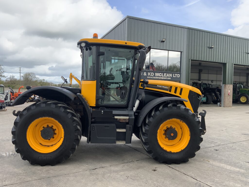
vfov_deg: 48.2
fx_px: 209
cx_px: 124
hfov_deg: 61.7
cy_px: 94
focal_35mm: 29
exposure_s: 1/486
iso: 16
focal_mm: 3
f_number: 1.8
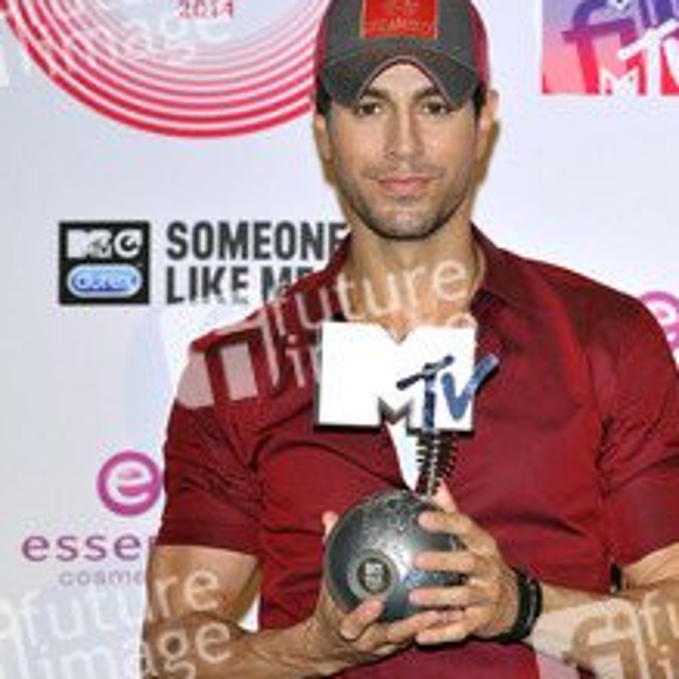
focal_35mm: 194
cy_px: 490
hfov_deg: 9.0
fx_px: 4305
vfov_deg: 9.0
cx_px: 411
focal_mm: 125
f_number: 7.1
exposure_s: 1/250
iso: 800
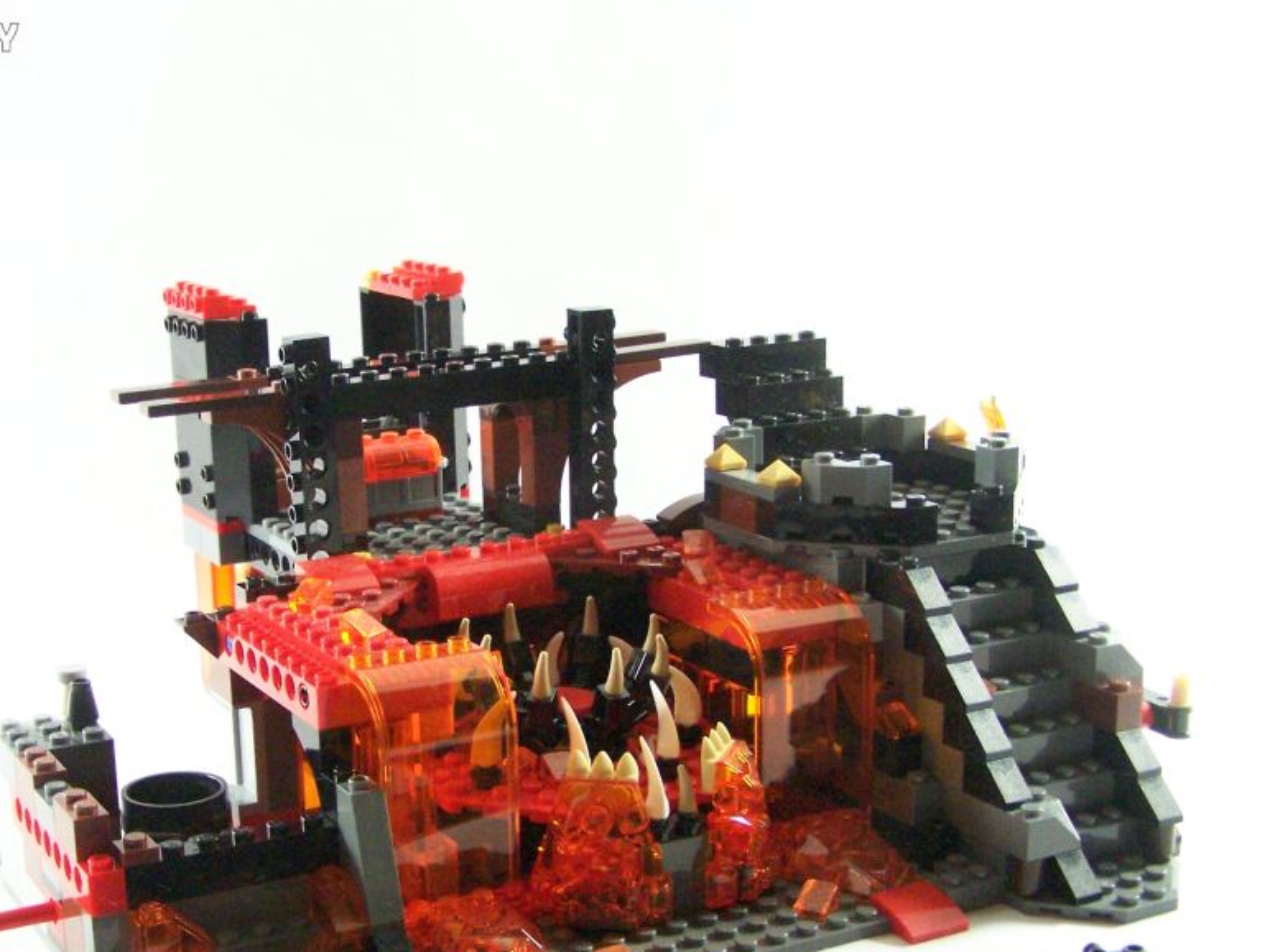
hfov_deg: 33.7
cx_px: 526
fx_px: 2091
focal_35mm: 57
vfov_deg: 25.6
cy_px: 582
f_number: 3.2
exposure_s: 1/45
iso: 400
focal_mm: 7.1
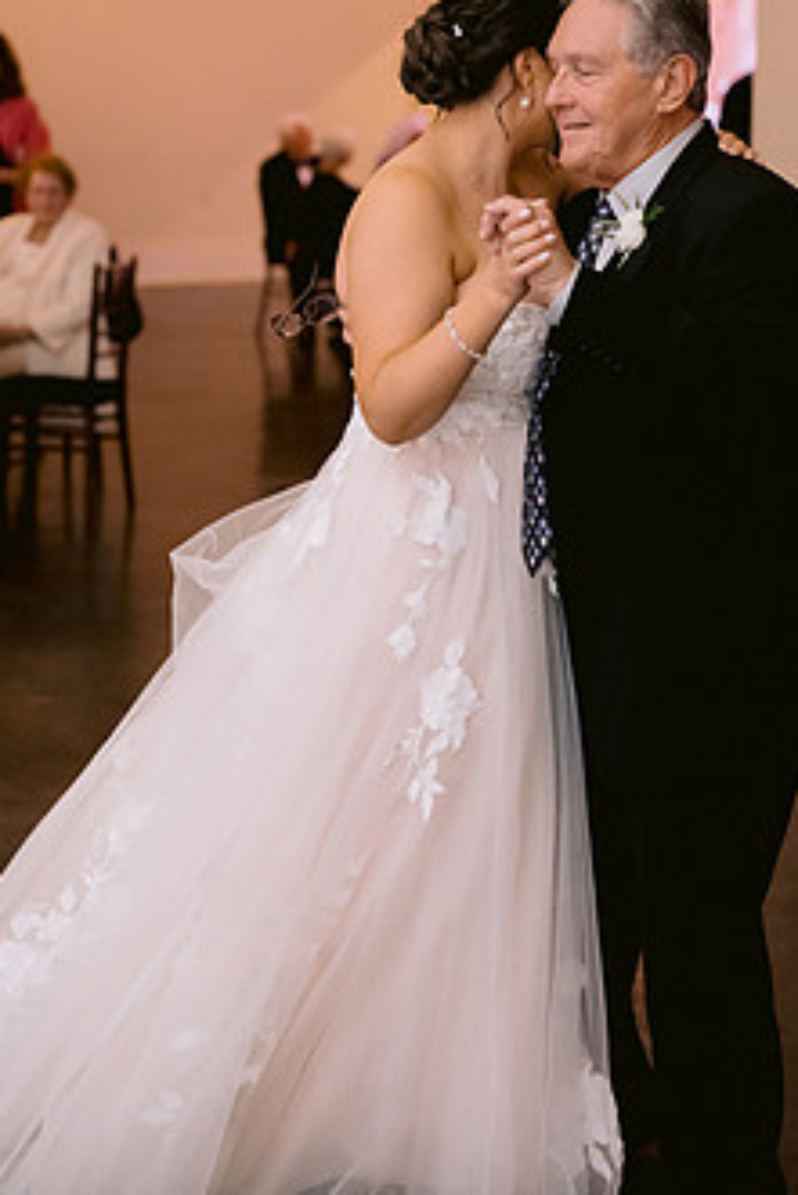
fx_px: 2258
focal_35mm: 68
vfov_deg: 29.4
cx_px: 430
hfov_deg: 20.0
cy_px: 390
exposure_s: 1/160
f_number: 2.5
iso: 3200
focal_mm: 50
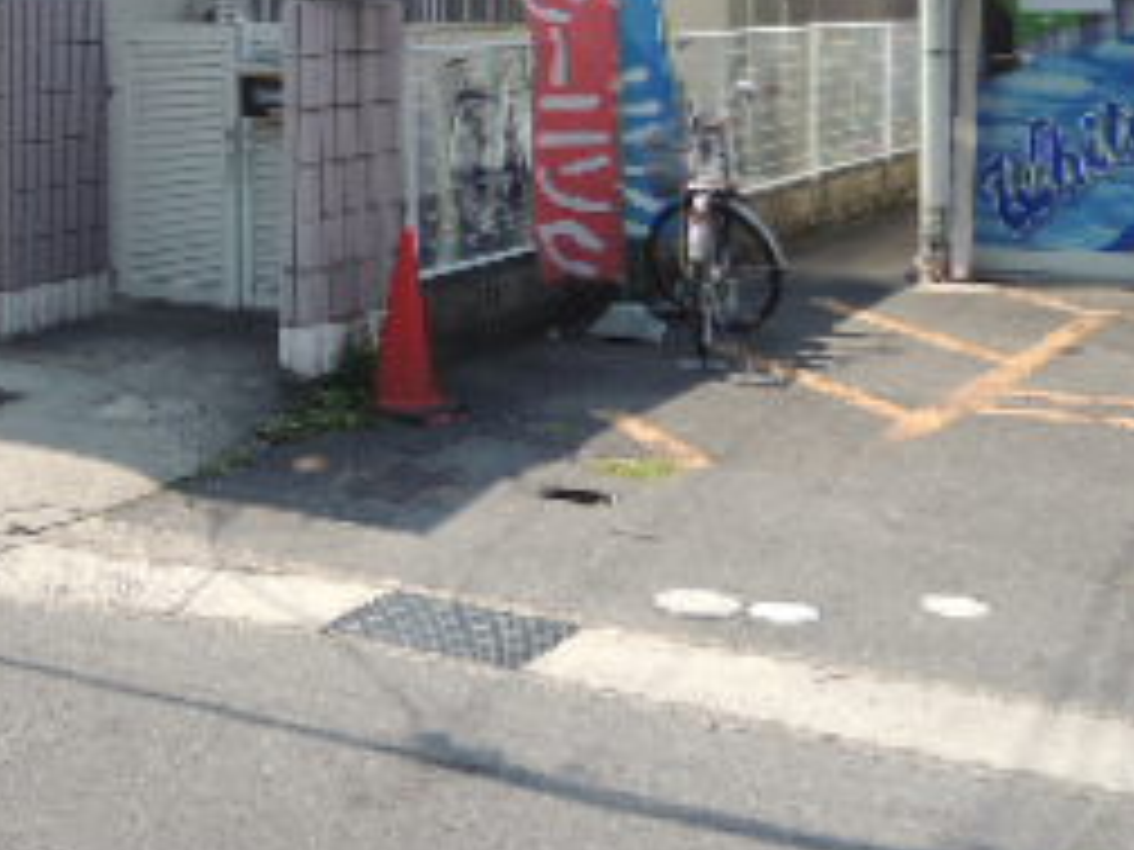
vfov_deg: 23.2
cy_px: 45
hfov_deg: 28.2
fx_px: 1998
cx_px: -176
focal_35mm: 61
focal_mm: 4.3
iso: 100
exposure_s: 1/800
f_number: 2.8
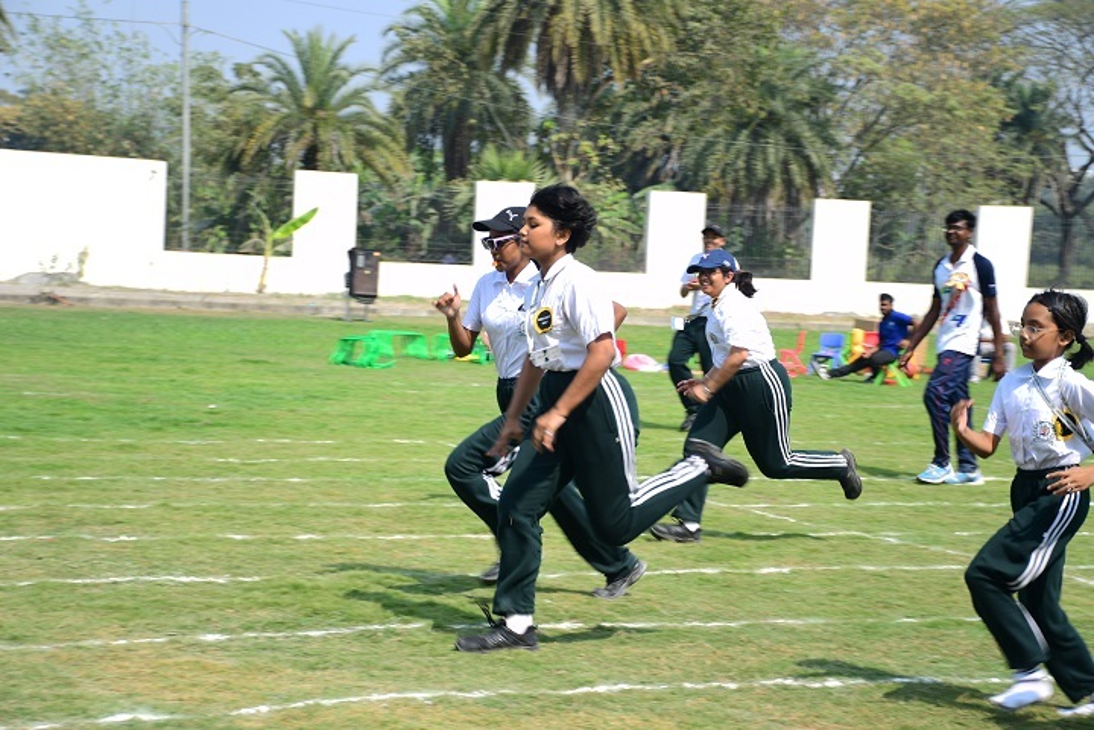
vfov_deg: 18.2
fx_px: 2279
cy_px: 365
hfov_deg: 27.0
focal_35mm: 75
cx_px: 547
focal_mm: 50
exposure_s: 1/200
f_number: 4.8
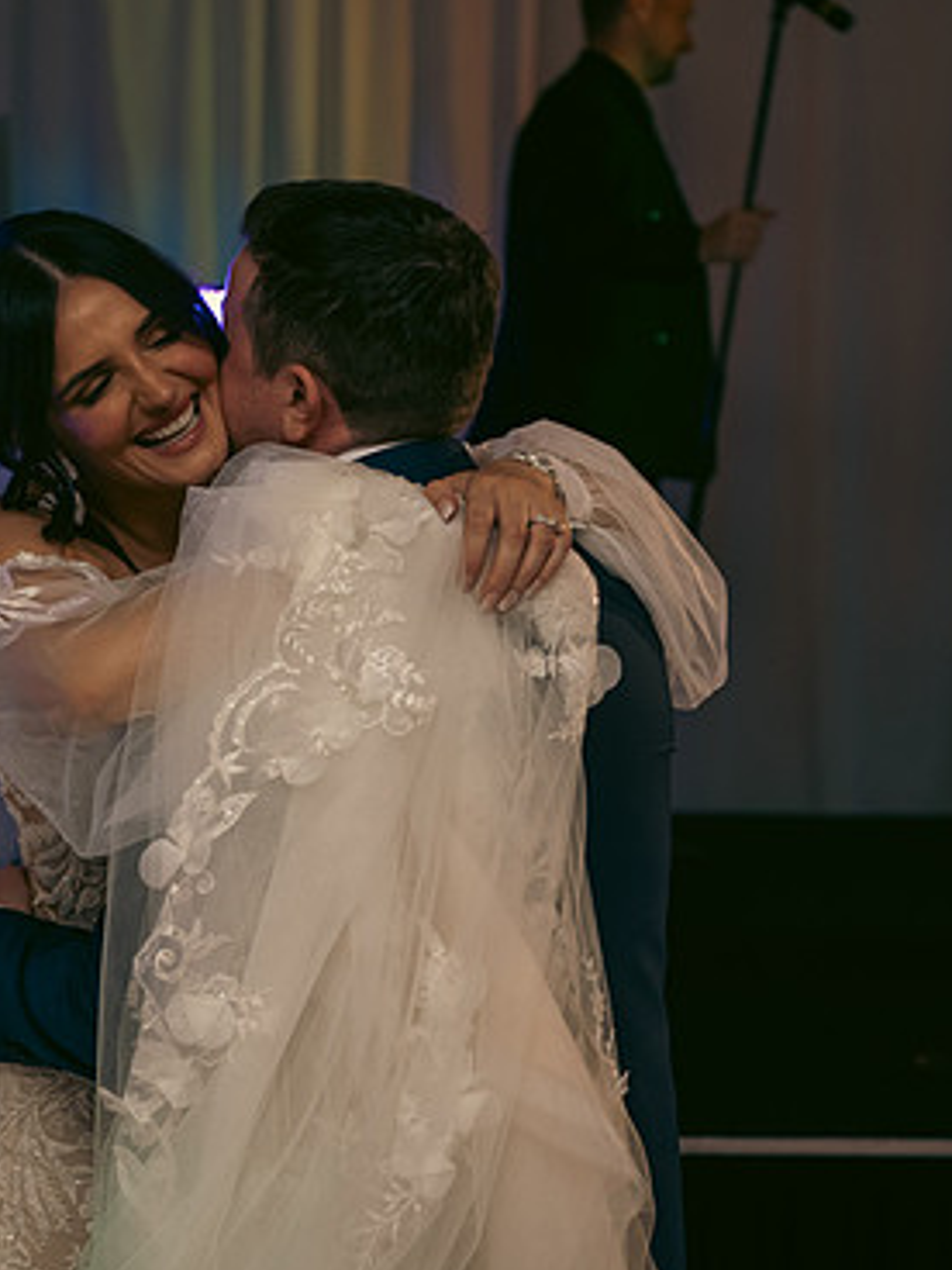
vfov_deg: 22.3
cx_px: 417
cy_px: 626
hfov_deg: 16.8
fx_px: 3227
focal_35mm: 88
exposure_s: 1/160
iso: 640
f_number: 3.5
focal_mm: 58
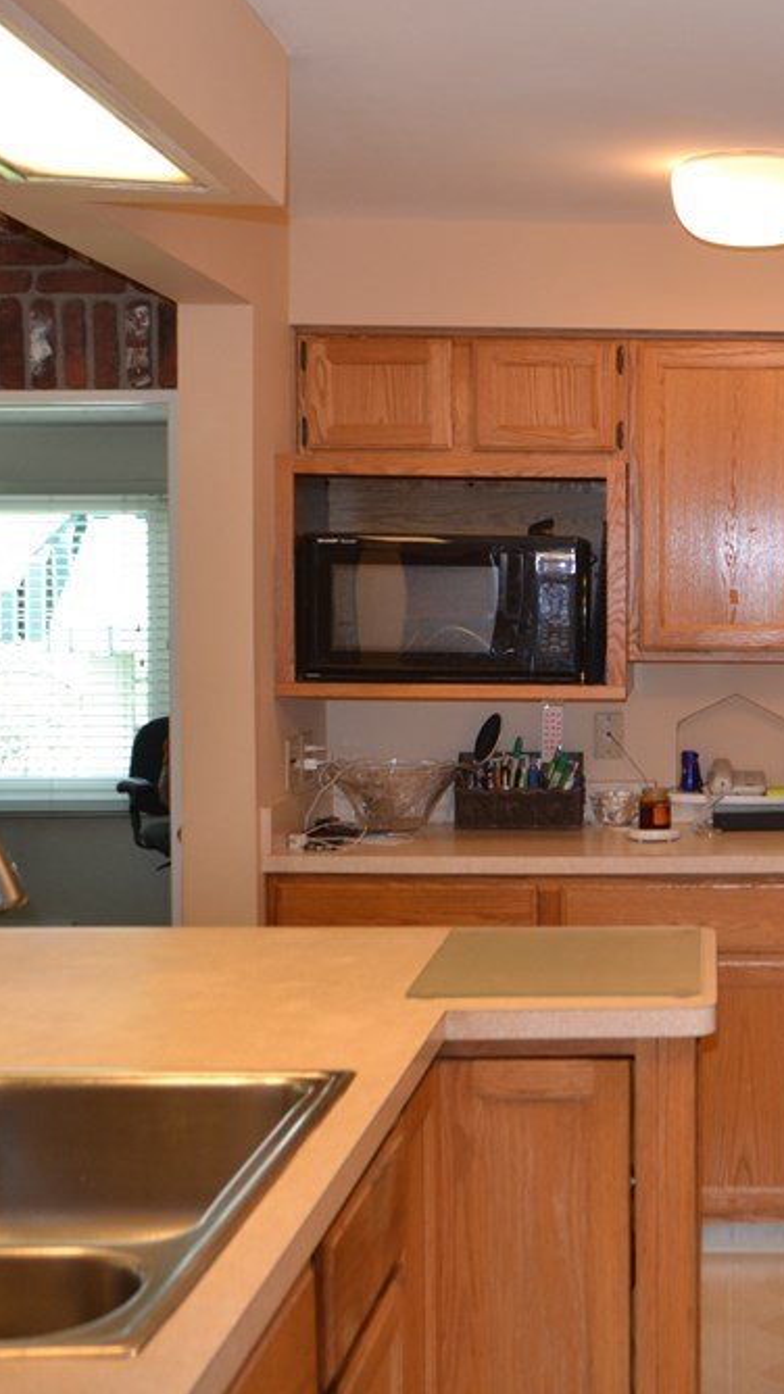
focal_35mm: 51
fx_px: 1886
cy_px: 665
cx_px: 794
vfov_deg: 40.6
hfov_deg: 22.5
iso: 400
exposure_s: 1/60
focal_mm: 20
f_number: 3.8
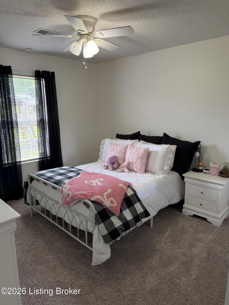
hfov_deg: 56.8
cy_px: 152
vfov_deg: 71.6
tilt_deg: -10.8
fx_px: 212
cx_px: 114
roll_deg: -0.1
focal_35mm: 24
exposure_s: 1/121
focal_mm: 6.76
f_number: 1.78
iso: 160
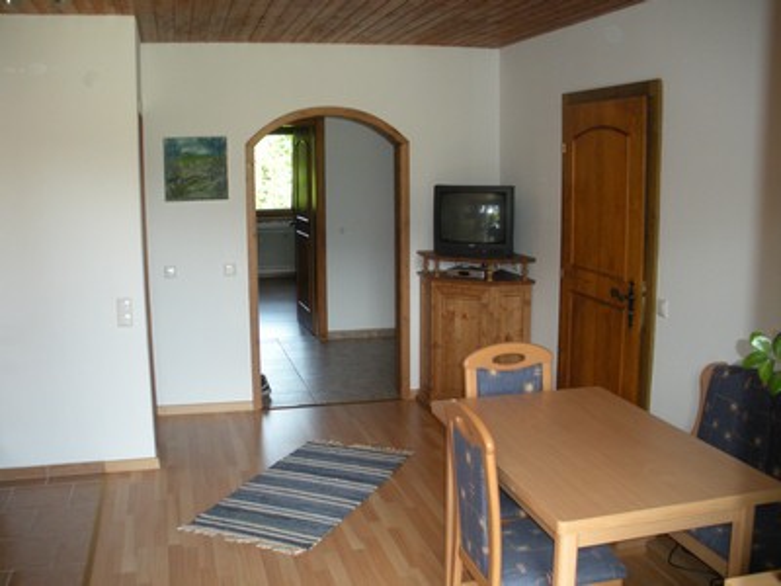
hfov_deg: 51.4
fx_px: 812
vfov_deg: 39.7
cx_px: 390
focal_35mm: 36
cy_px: 293
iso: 217
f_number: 3.5
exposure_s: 1/59
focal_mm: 6.3
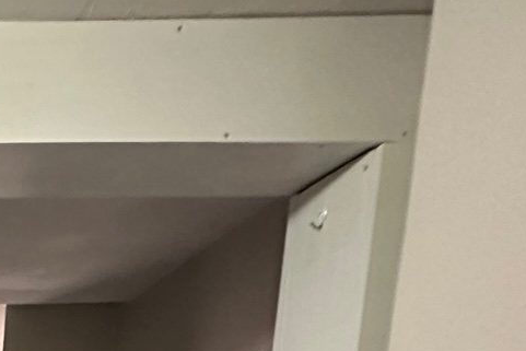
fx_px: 891
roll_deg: -1.1
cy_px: 702
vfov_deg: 16.7
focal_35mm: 61
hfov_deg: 22.8
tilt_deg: -8.8
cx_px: -363
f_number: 2.2
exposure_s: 1/40
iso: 1000
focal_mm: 2.22
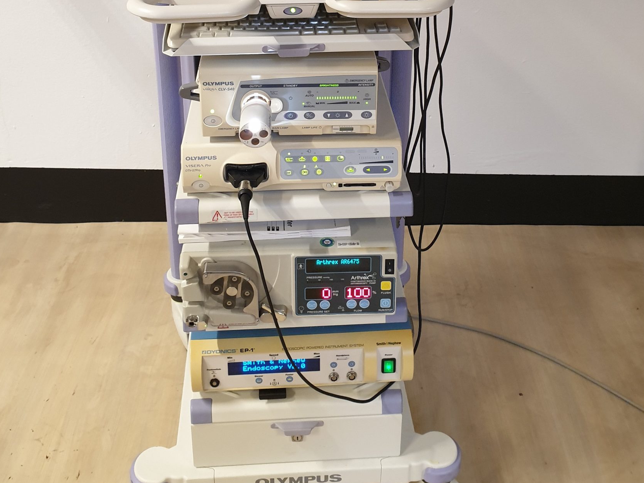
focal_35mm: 40
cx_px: 308
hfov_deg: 46.8
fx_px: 744
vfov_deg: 33.5
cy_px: 24
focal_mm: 4.3
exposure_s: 1/33
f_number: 2.4
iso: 250
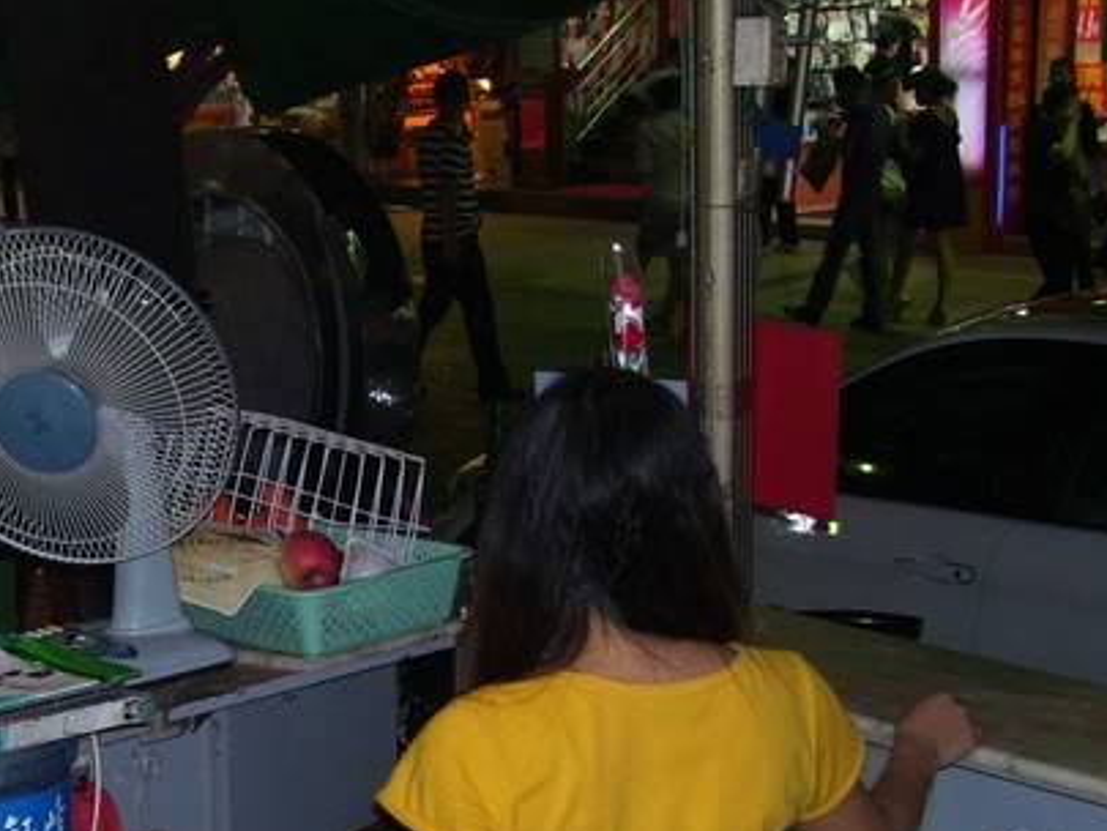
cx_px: 216
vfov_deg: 20.0
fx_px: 2335
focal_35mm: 73
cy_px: 640
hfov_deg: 26.2
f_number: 2.7
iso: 125
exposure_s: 1/60
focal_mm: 6
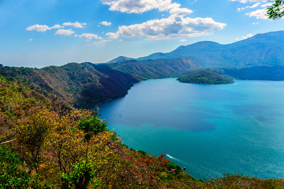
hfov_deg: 62.0
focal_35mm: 30
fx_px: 236
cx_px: 142
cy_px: 94
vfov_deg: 43.5
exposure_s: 1/640
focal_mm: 20
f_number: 5.6
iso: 100
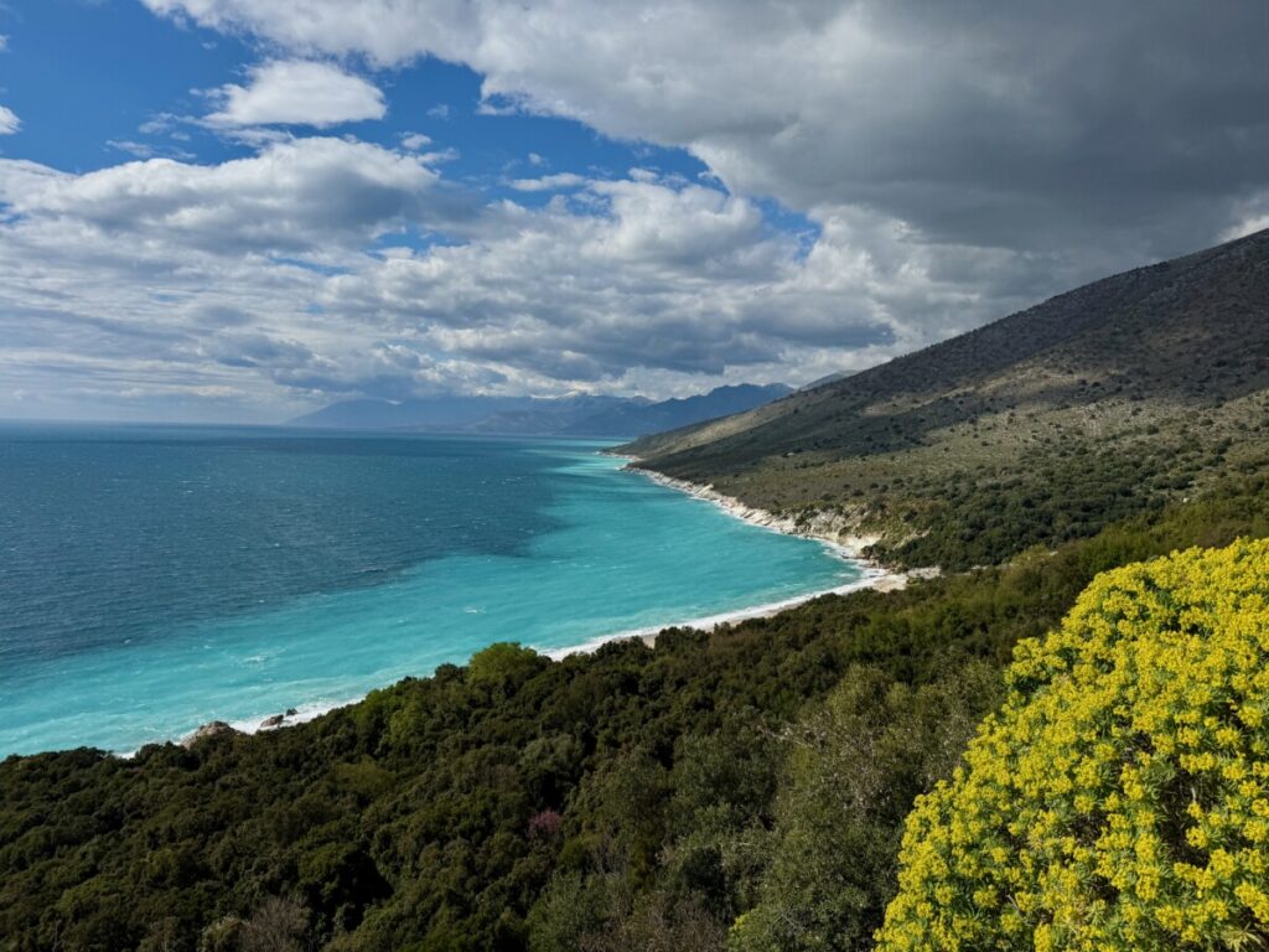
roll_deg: -2.0
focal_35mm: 24
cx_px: 634
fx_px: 880
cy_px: 476
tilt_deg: -4.0
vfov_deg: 56.8
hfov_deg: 71.6
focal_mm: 6.76
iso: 80
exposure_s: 1/11905
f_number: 1.78
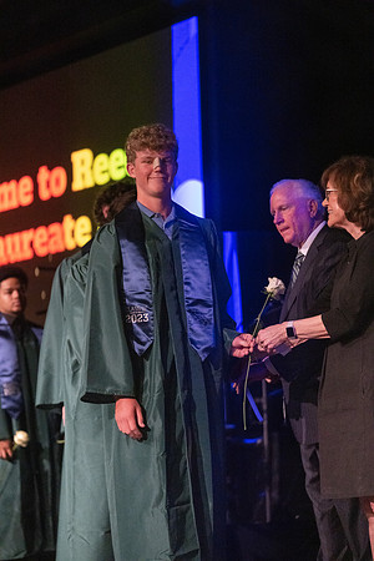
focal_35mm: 109
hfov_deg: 12.6
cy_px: 280
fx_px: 1698
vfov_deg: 18.8
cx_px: 187
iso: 16000
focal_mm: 109
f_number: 2.8
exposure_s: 1/1000
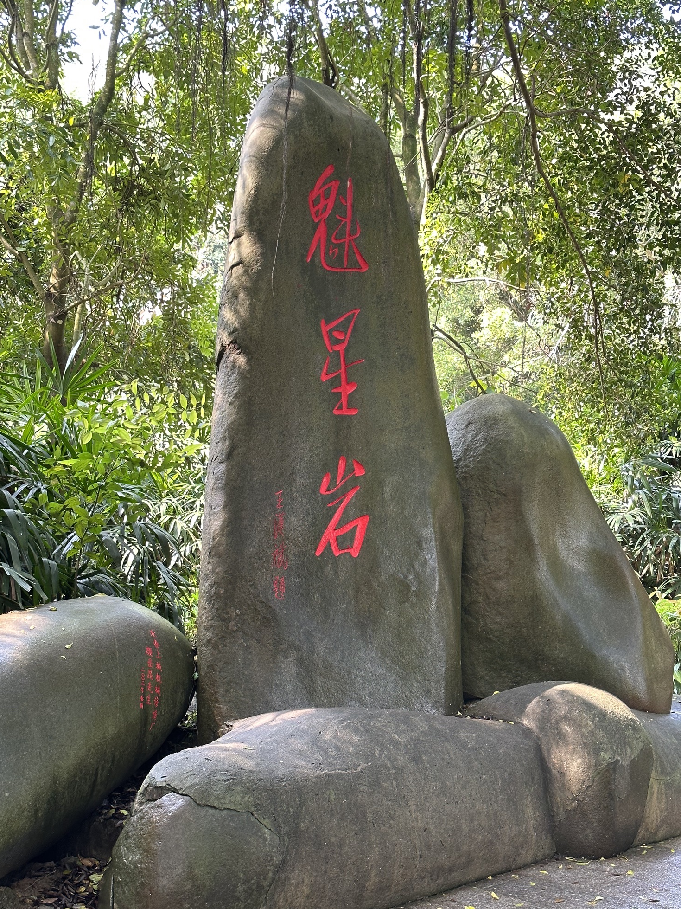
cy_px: 450
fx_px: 1285
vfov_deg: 38.9
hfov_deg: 29.7
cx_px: 335
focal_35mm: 49
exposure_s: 1/60
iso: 125
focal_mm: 6.86
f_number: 1.78
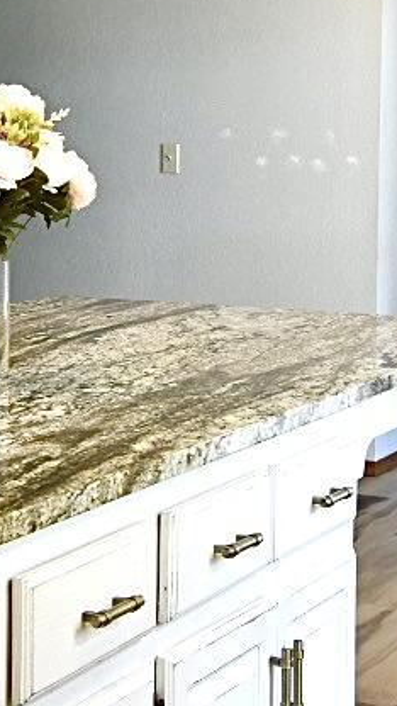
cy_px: 185
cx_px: 107
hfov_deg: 12.3
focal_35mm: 98
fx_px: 1834
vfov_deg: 21.6
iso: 400
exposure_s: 1/60
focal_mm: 16
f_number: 4
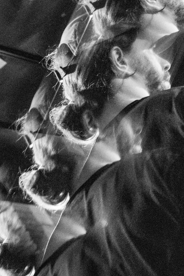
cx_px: 146
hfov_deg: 10.3
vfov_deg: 15.3
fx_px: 1020
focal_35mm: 133
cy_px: 59
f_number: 5.6
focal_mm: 48.5
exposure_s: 1/125
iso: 12800
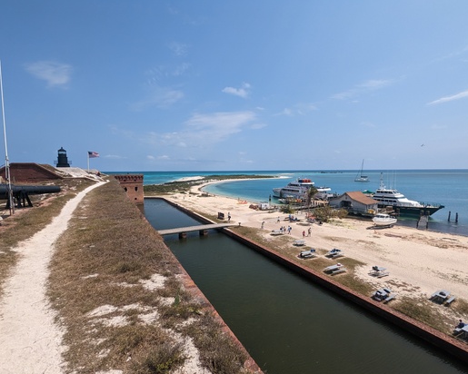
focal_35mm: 17
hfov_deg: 89.6
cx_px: 240
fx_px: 235
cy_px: 191
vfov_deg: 77.0
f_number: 2.2
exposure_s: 1/2632
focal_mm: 2.35
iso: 49
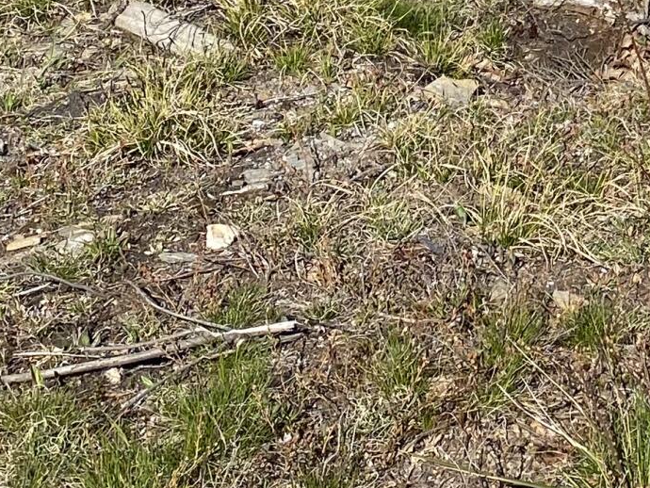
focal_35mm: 113
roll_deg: +1.6
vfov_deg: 12.0
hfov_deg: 16.3
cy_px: -406
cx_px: 881
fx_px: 2123
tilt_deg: -12.3
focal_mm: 4.25
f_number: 1.8
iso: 32
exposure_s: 1/2571
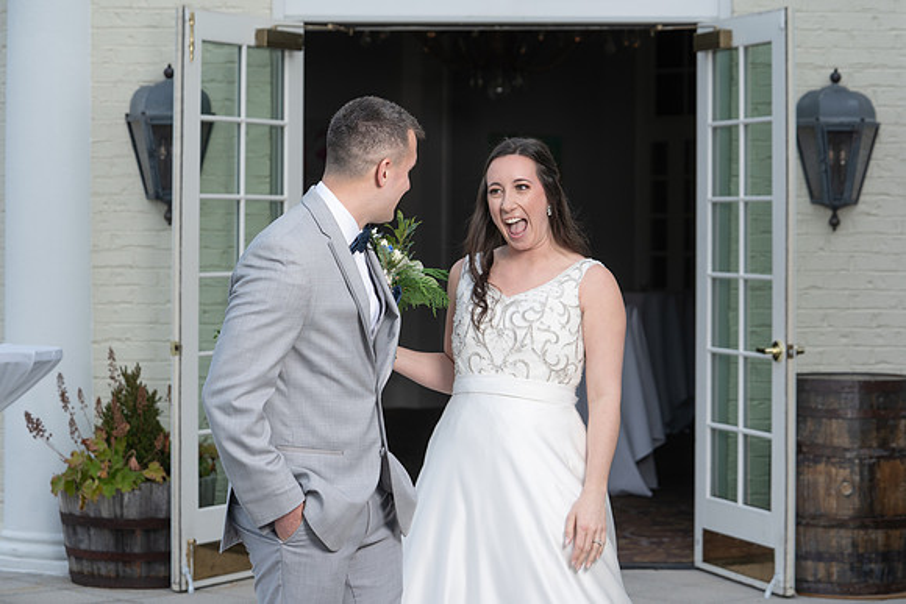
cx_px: 483
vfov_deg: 14.3
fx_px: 2418
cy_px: 303
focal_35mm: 96
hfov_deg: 21.2
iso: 100
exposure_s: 1/250
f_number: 5.6
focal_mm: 89
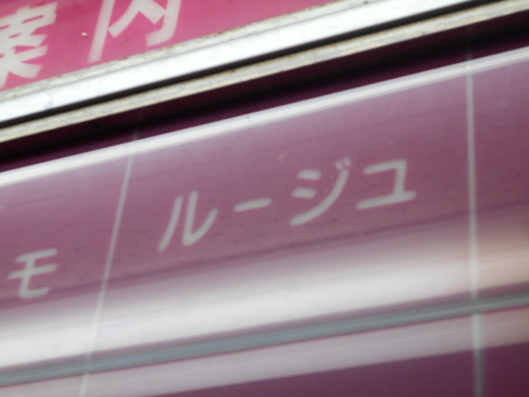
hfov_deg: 25.7
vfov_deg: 19.4
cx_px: 264
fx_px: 1161
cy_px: 198
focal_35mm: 76
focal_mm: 13.5
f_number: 5.8
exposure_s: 1/30
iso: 125
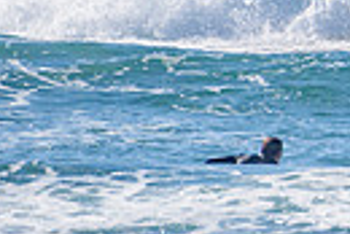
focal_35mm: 2743
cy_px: -94
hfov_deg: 0.8
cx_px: 923
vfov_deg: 0.5
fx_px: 26698
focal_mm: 500
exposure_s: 1/8000
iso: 450
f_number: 5.6
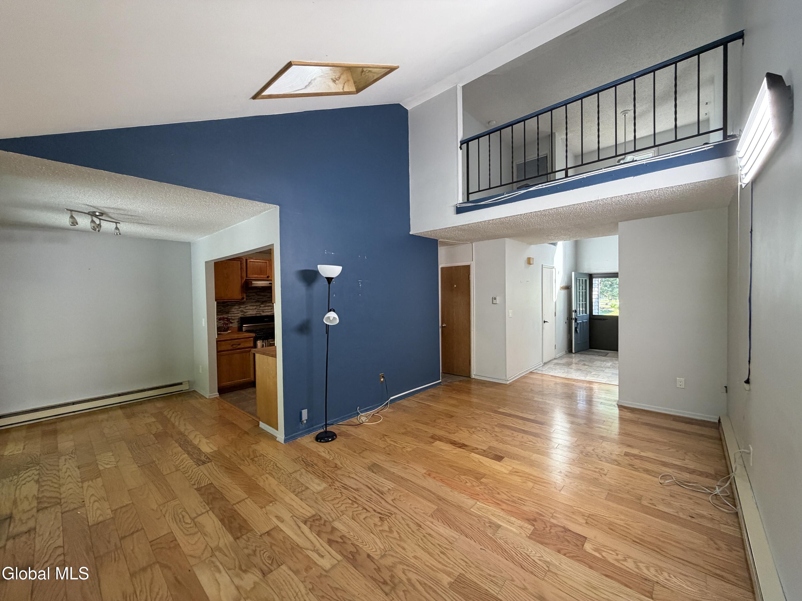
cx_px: 401
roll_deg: +0.9
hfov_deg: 102.1
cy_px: 300
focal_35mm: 14
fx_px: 324
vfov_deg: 85.7
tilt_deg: -1.1
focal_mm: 2.22
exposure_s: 1/120
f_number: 2.2
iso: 320
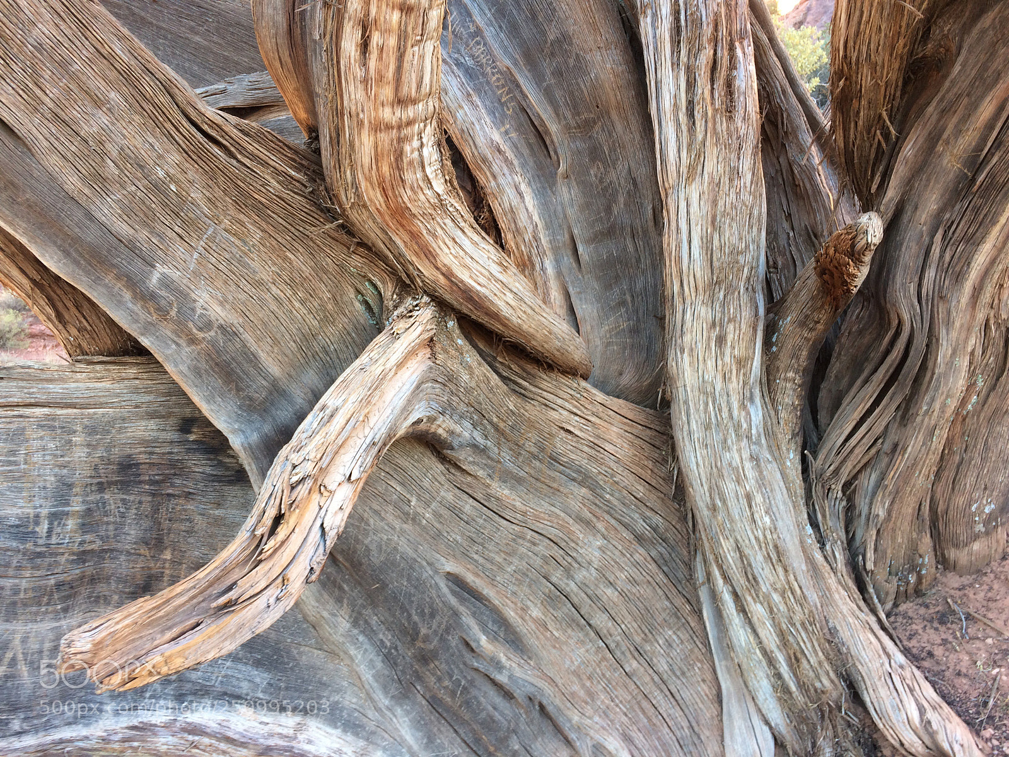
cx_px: 504
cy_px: 378
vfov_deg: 48.2
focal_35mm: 29
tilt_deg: +4.9
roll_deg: -1.3
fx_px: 845
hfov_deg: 61.7
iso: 40
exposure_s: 1/60
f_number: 2.2
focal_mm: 4.15
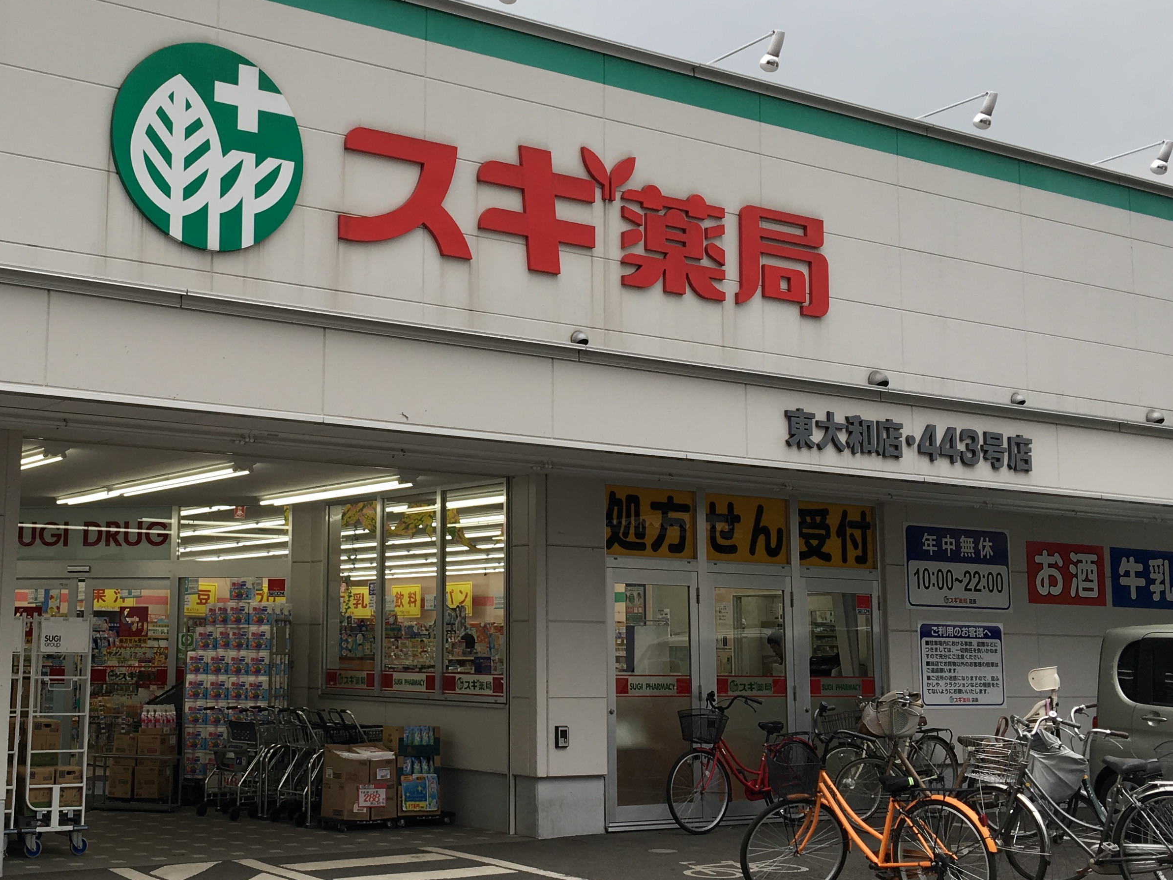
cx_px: 400
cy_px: 426
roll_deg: -0.8
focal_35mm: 49
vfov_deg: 29.7
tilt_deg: +8.9
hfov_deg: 38.5
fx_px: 1661
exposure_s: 1/197
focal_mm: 4.15
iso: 25
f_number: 2.2
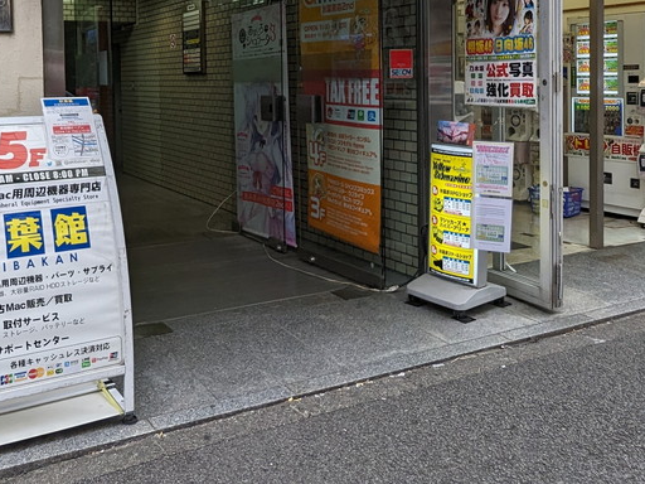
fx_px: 596
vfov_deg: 39.8
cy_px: 20
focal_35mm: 32
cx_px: 305
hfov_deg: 56.8
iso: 40
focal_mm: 2.35
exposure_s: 1/153
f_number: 2.2
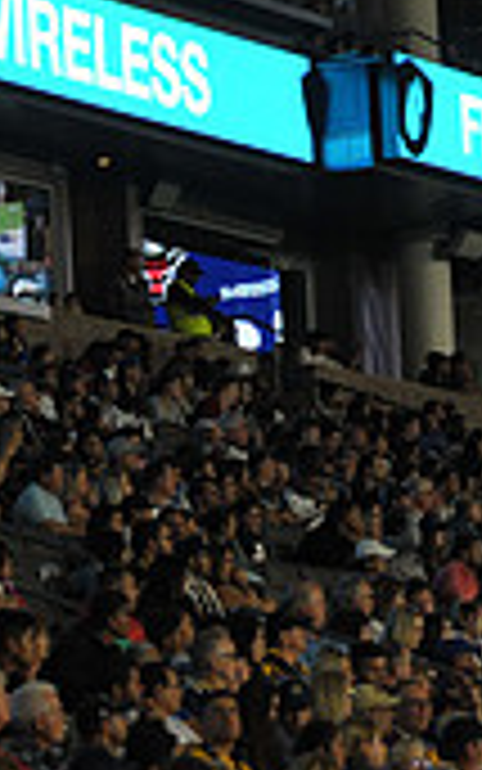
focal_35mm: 297
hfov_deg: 4.4
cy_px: 437
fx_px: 6237
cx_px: 473
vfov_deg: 7.1
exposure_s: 1/1250
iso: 1250
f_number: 2.8
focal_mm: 86
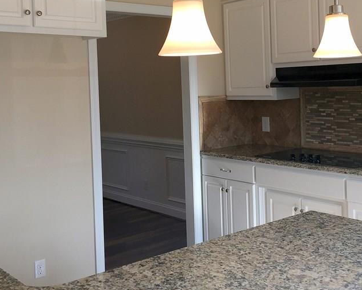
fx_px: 493
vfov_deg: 32.5
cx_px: 247
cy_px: 104
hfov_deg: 39.8
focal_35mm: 46
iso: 32
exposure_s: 1/162
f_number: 2.2
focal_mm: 4.15
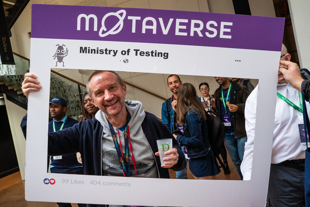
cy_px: 104
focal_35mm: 35
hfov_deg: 54.4
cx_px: 155
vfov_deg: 37.9
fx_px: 302
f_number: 10
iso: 3200
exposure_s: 1/125
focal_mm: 35
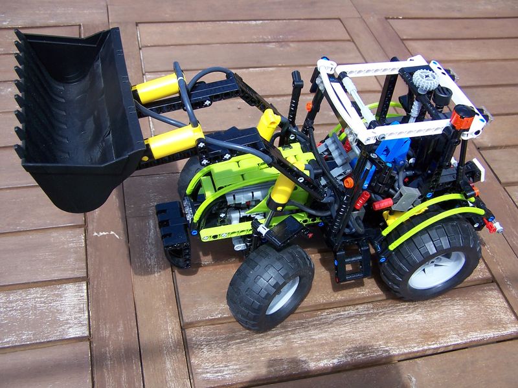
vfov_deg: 37.7
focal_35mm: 38
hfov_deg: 49.0
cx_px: 259
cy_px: 194
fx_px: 569
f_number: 2.8
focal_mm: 6.3
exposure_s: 1/500
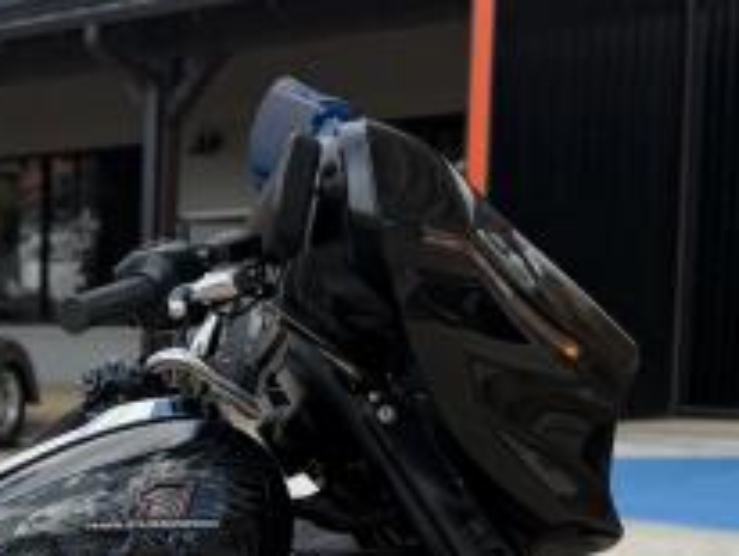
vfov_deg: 15.7
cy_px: 502
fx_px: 1988
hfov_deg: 19.7
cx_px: -169
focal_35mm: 93
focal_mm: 6.76
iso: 100
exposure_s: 1/2611
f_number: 1.78
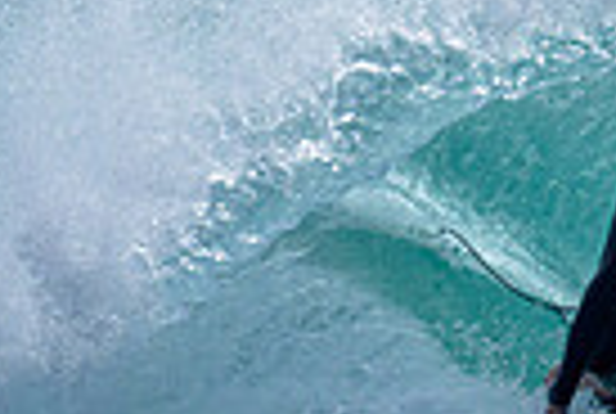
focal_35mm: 3511
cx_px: 1133
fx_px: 60208
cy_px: 216
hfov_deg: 0.6
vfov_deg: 0.4
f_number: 6.3
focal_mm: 800
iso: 1600
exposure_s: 1/2000
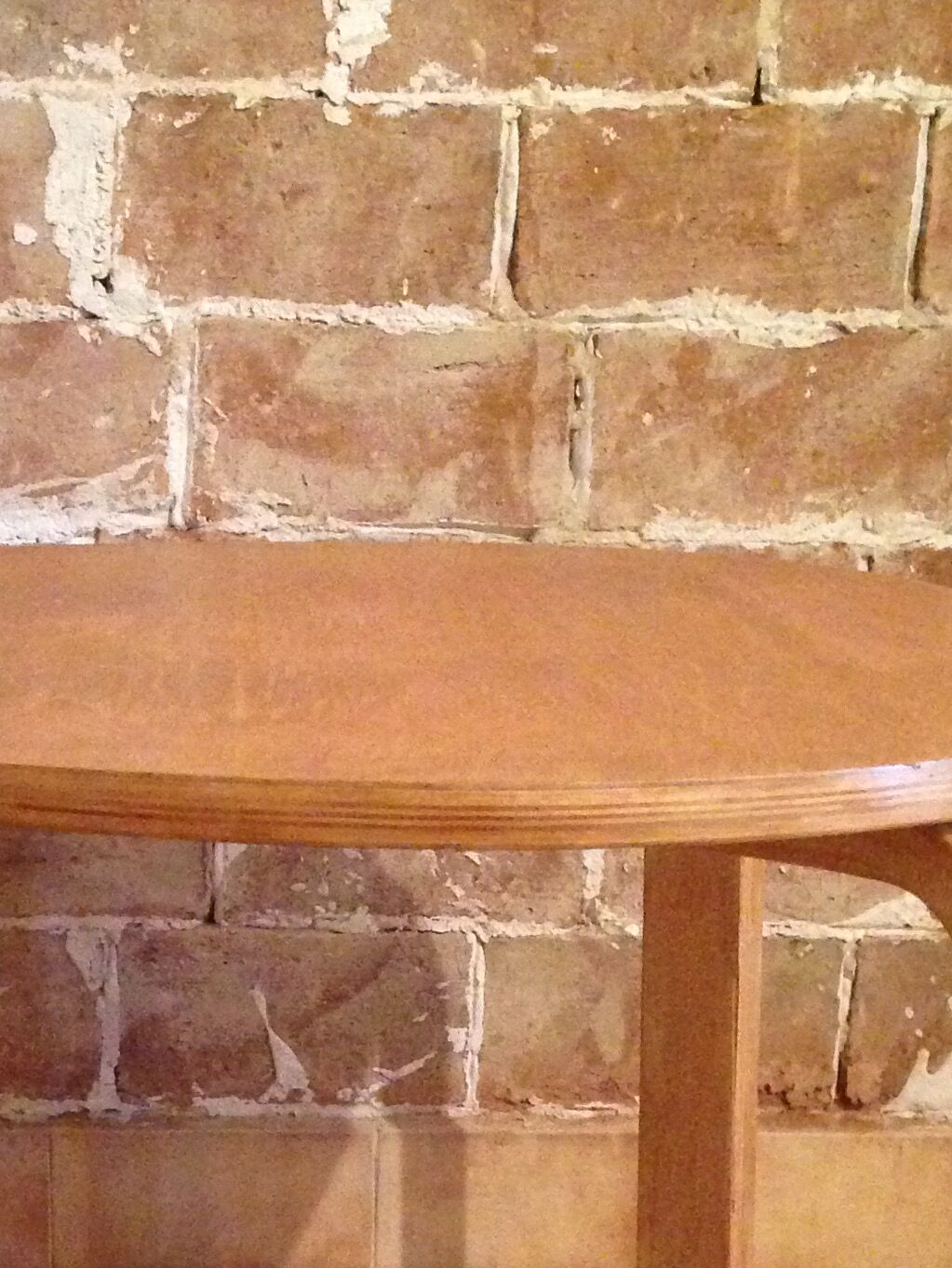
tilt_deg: -16.0
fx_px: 2895
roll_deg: +0.5
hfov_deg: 18.5
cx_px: 171
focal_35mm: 79
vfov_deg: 24.3
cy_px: 1040
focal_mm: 4.12
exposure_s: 1/15
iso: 640
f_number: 2.4
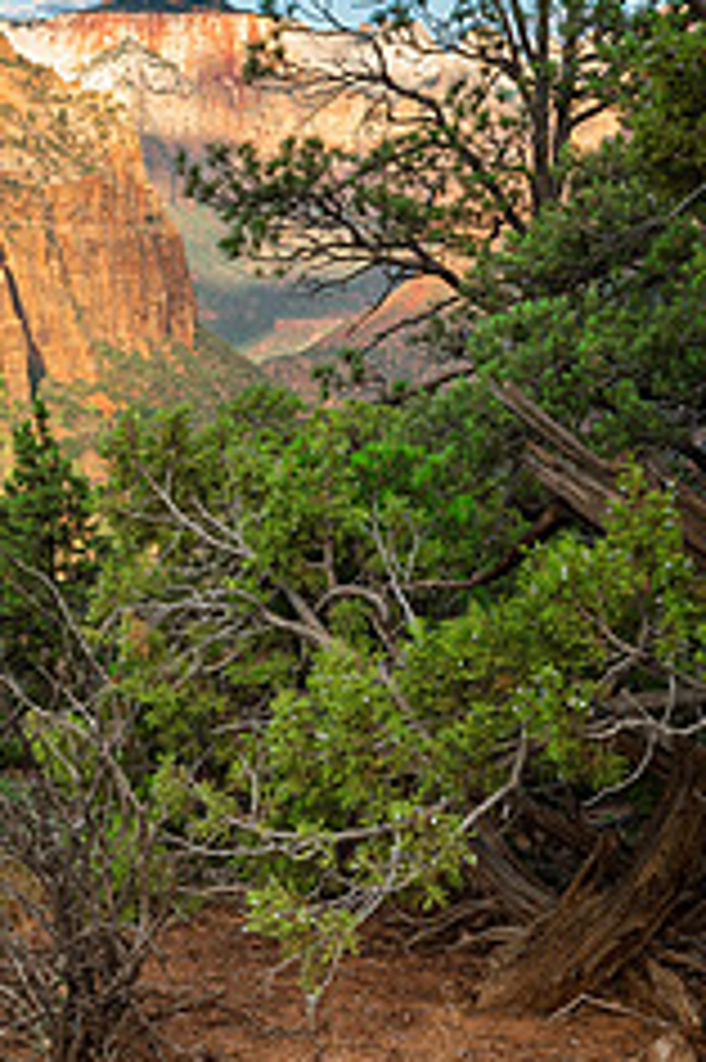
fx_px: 1797
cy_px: 688
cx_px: 121
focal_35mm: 61
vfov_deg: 32.7
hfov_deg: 21.9
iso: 64
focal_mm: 32
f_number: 13
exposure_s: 1/25
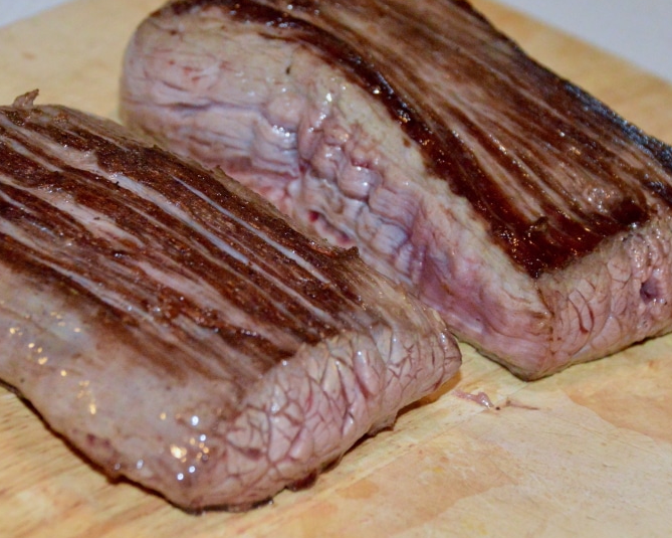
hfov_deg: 8.8
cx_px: 302
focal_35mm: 221
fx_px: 4389
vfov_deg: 7.0
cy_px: 219
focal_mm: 105
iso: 6400
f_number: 9
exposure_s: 1/160
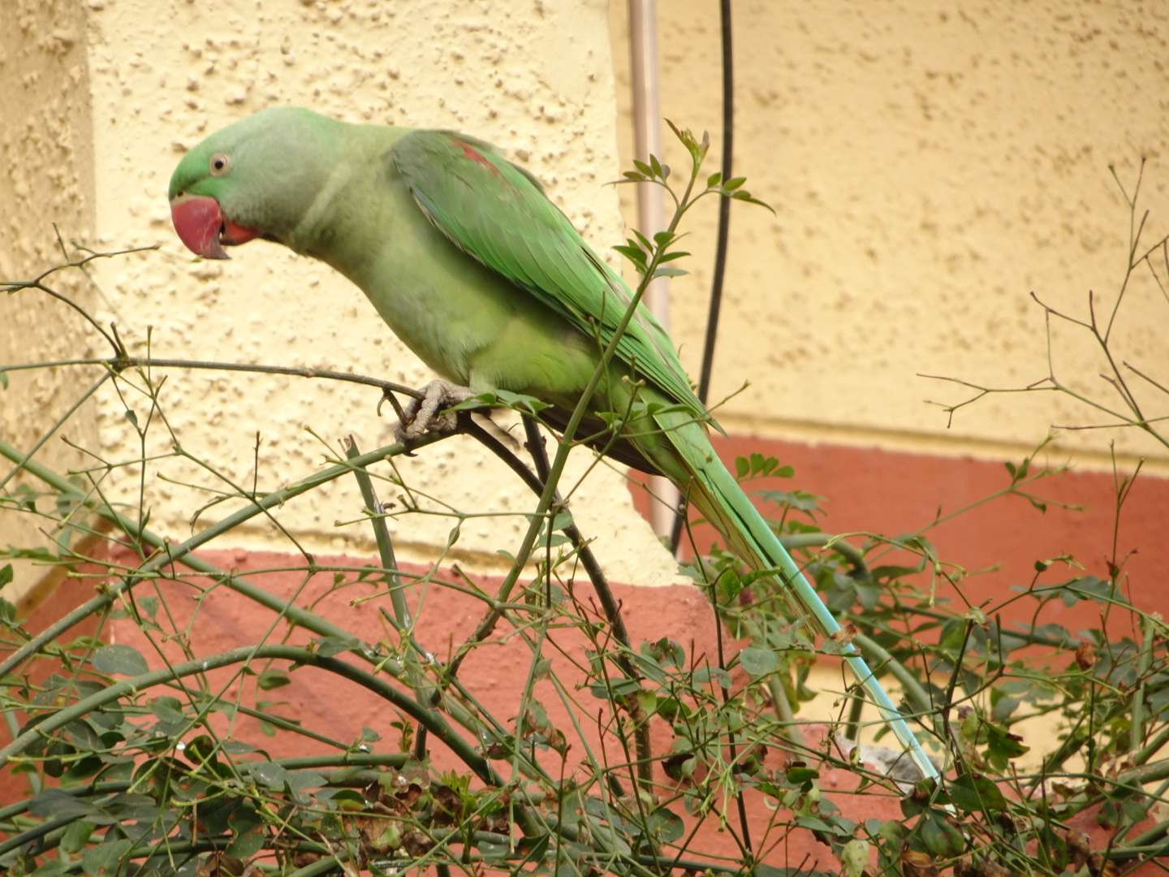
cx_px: 584
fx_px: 15298
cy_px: 438
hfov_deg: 4.4
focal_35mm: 453
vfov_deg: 3.3
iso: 80
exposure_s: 1/50
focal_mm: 77.35
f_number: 6.3
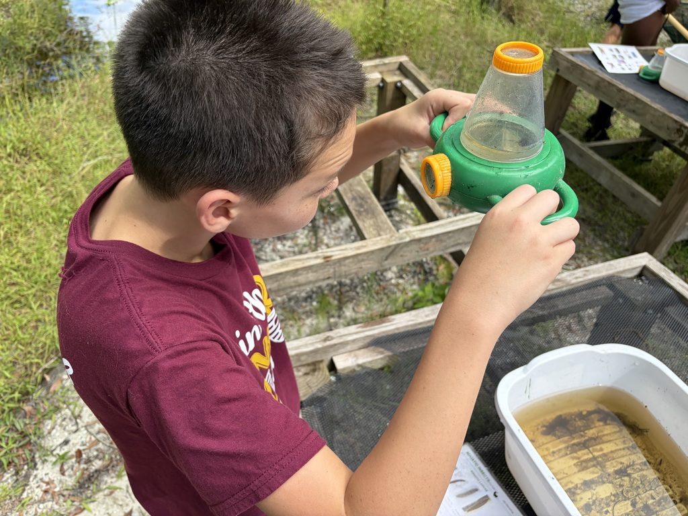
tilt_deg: -42.8
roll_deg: -3.3
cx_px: 344
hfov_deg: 67.3
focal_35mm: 26
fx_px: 517
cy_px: 258
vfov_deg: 53.1
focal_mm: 5.96
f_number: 1.6
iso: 50
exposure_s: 1/472
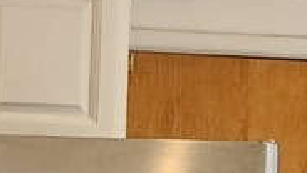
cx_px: -87
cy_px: 564
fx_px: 1604
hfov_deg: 10.7
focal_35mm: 197
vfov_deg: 5.7
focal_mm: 6.4
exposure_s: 1/180
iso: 125
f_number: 1.8
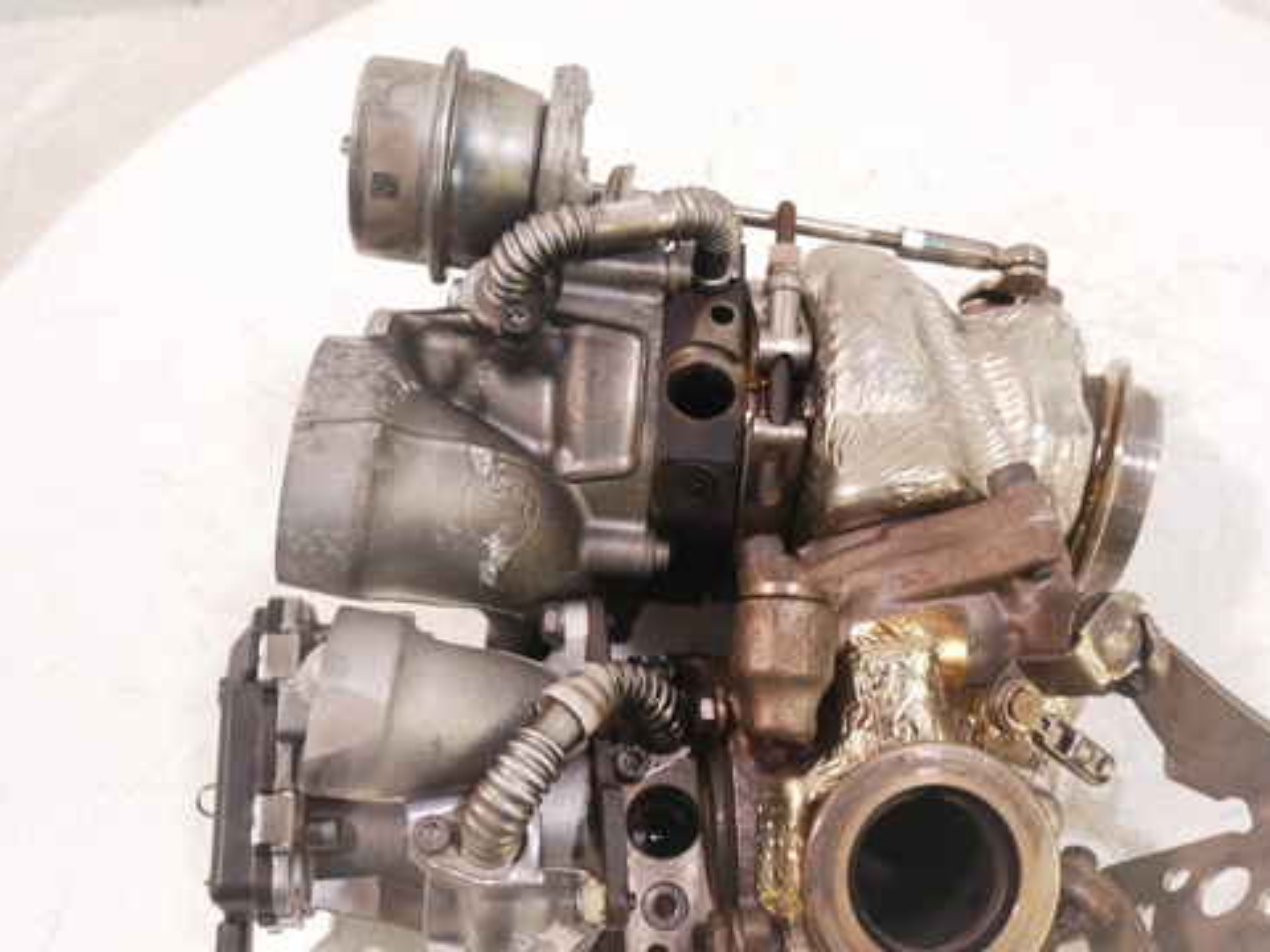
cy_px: 592
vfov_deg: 43.8
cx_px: 754
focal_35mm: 32
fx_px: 1174
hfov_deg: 56.4
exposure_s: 1/60
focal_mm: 12
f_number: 3.5
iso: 800
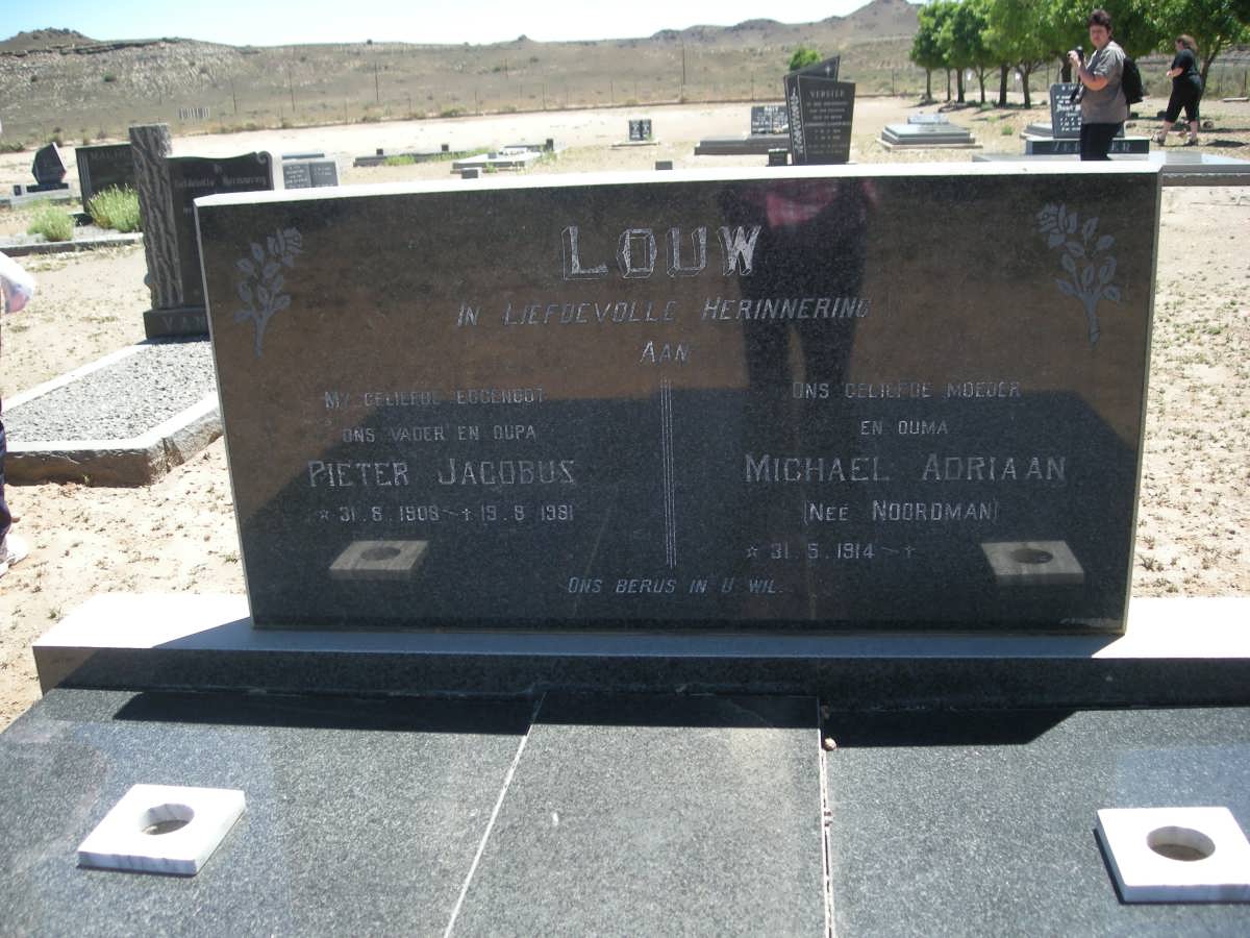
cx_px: 625
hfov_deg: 52.6
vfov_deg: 40.7
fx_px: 1264
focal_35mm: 35
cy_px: 469
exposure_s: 1/299
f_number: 2.8
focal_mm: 5.7
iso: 50
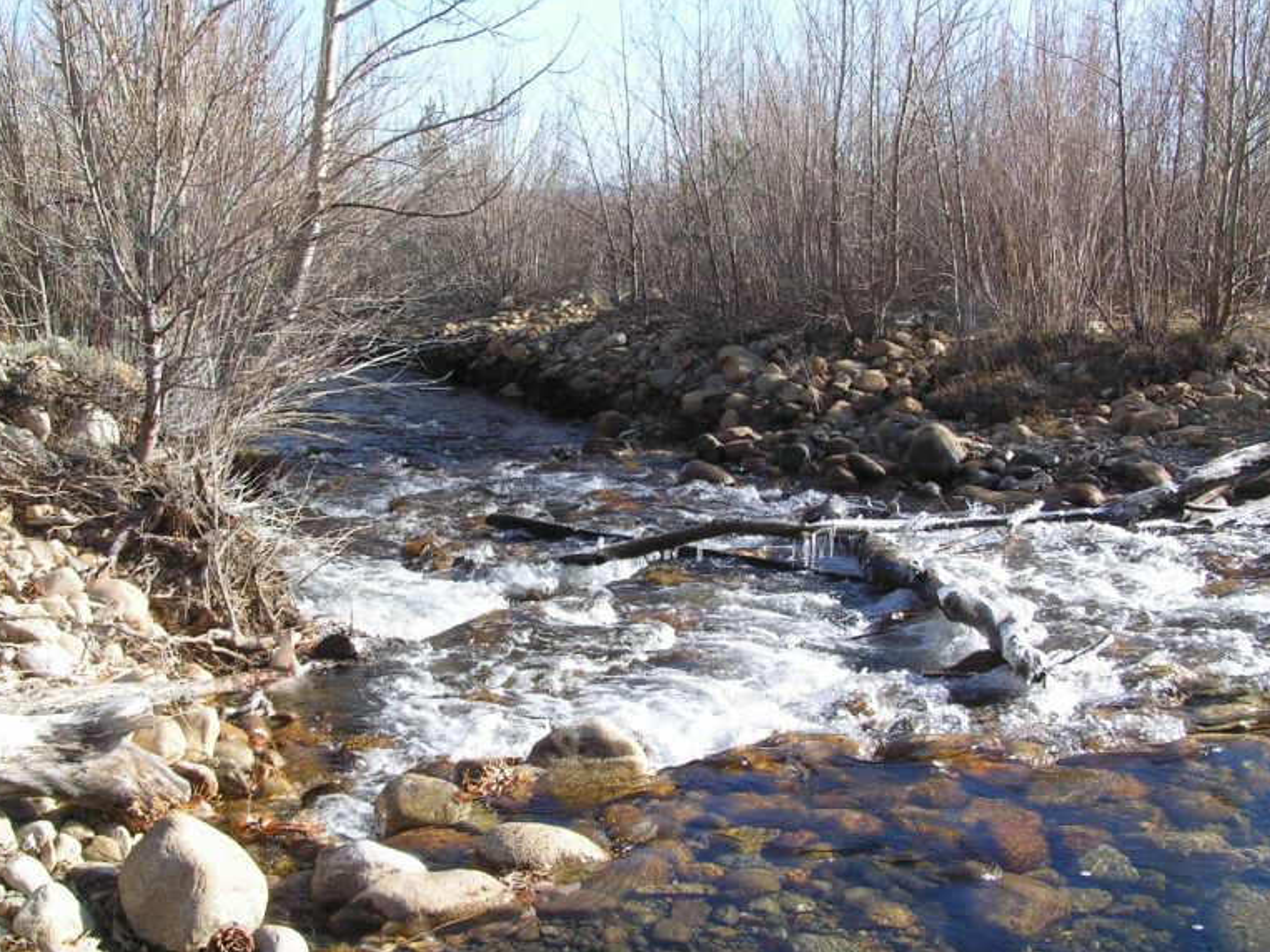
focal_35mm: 43
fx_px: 1577
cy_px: 456
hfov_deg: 43.9
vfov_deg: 33.6
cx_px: 619
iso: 50
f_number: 5.6
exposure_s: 1/125
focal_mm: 6.8
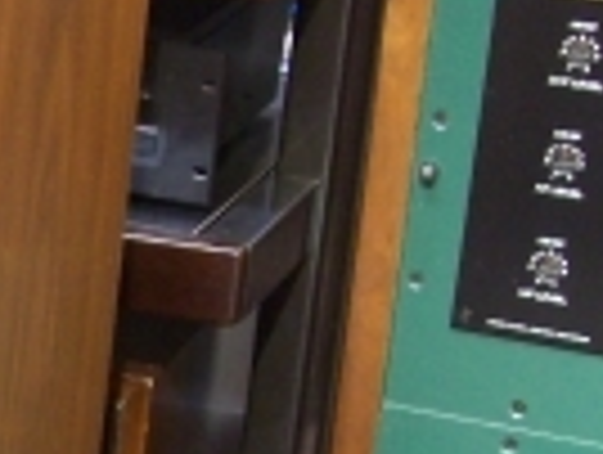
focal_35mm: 181
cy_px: 661
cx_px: -500
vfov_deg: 8.1
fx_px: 3159
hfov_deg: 10.3
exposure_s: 1/4
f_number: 2.8
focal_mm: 7.9
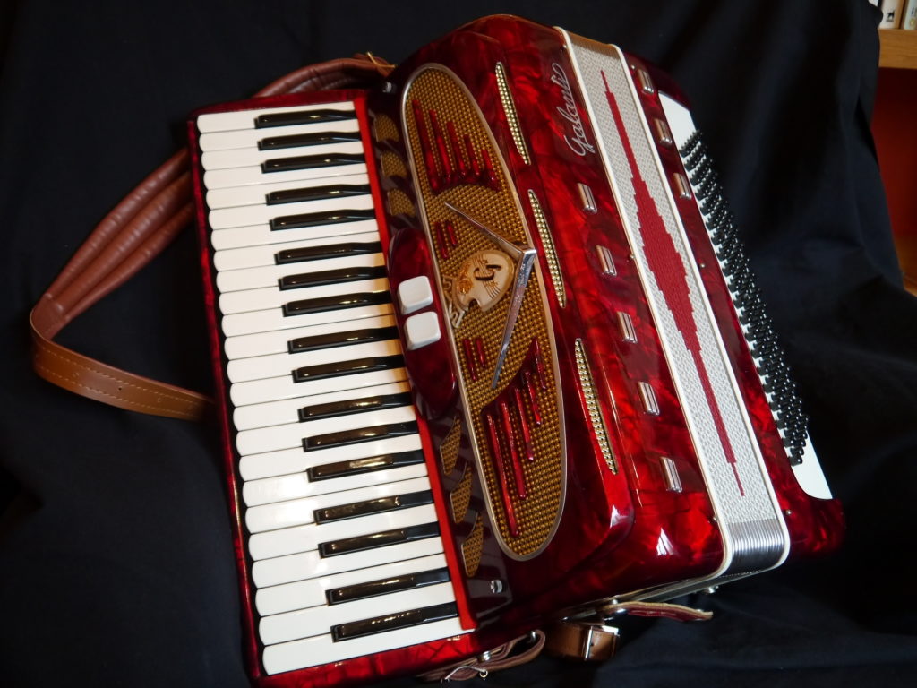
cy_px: 344
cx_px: 458
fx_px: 901
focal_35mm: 34
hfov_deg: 54.0
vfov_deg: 41.8
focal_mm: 17
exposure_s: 1/30
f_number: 4
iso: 800
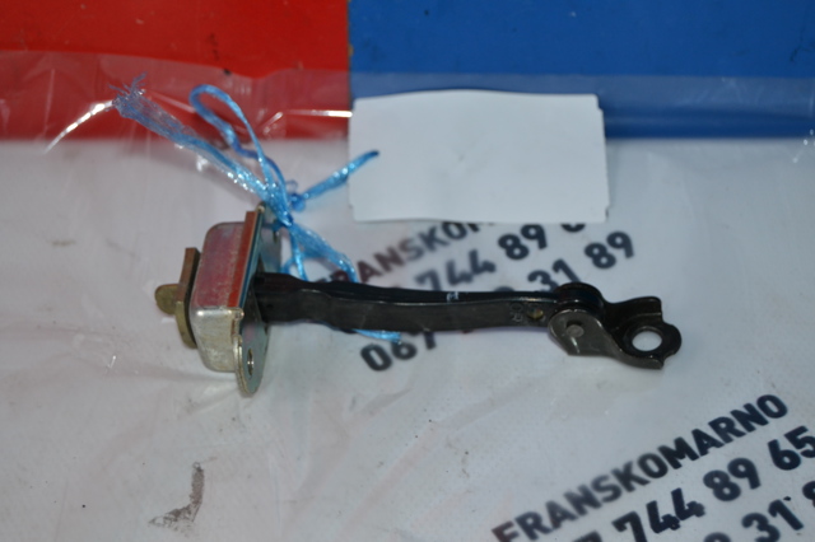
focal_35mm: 72
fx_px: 1629
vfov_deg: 18.9
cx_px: 408
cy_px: 271
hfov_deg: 28.1
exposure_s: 1/60
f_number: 5.3
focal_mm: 48
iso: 560
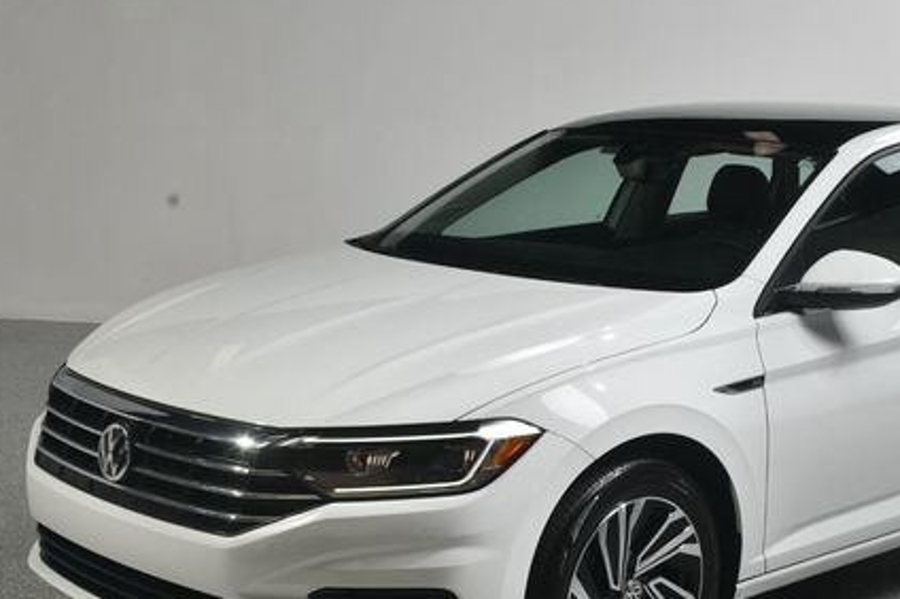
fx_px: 1699
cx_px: 647
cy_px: 408
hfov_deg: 29.3
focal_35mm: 68
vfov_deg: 19.9
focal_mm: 30
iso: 100
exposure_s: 1/160
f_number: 14
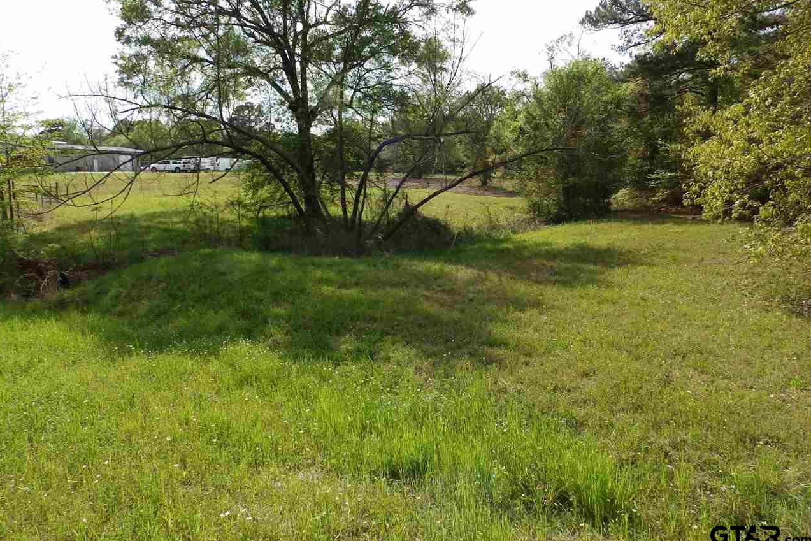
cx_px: 404
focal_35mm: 23
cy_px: 239
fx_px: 518
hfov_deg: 76.1
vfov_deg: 55.0
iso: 80
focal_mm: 4
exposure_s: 1/400
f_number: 4.5
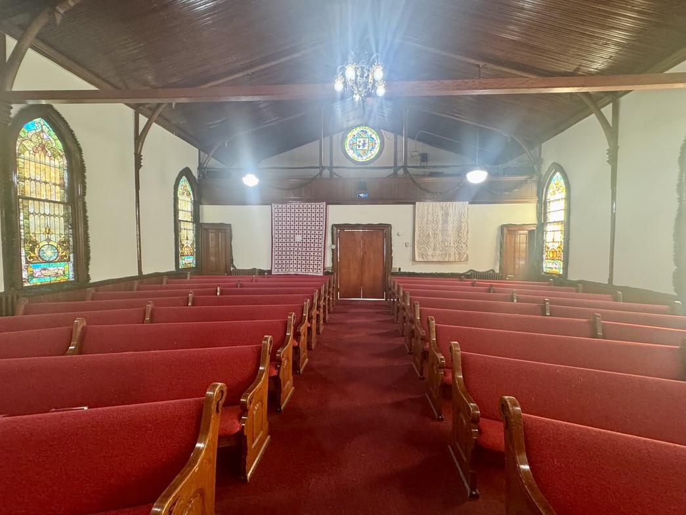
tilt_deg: -2.4
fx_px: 277
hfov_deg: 102.1
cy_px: 258
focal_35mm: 14
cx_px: 343
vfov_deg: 85.7
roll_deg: -0.9
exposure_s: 1/60
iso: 400
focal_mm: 2.22
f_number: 2.2
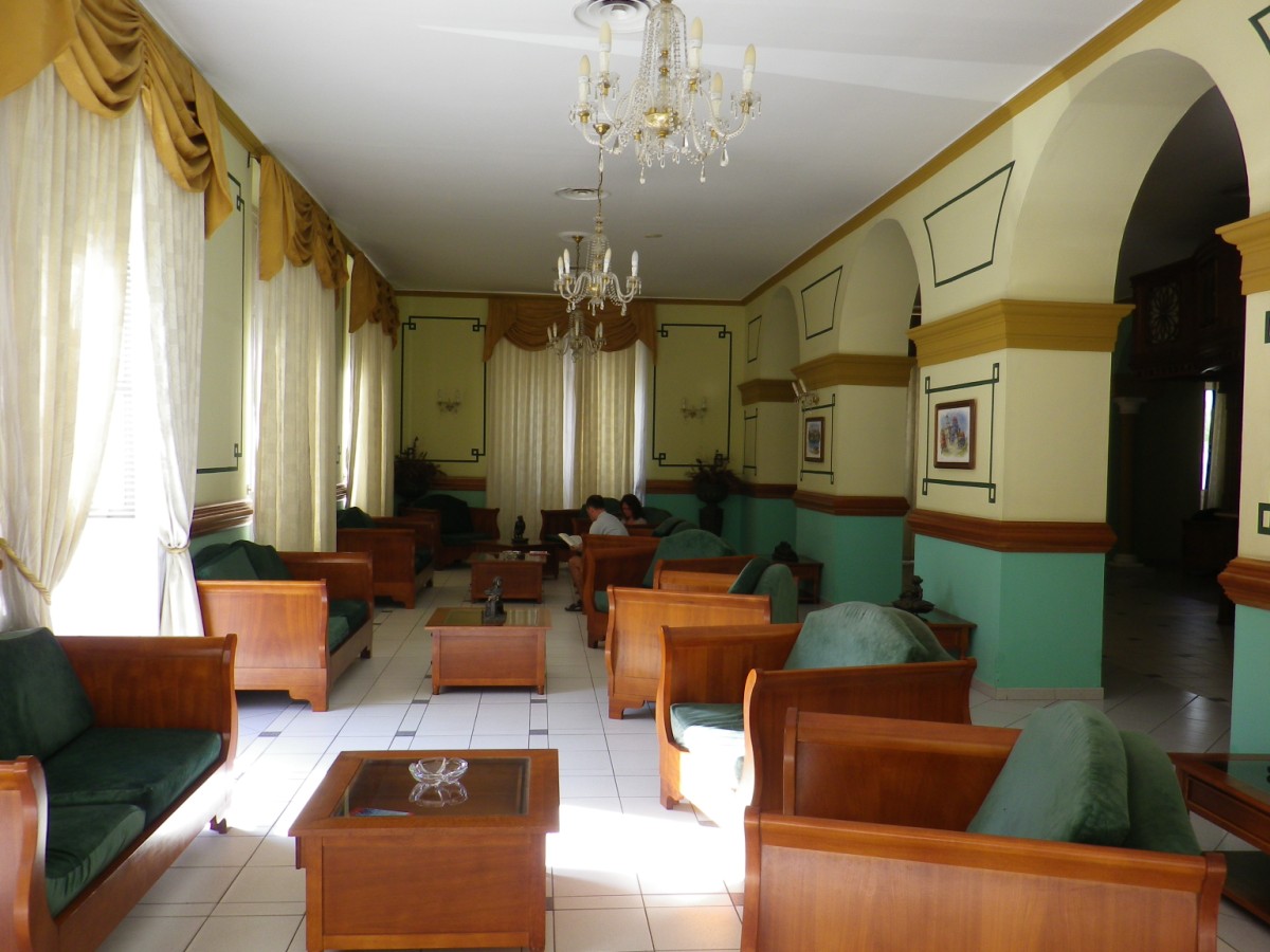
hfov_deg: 63.4
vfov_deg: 49.7
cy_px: 476
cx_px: 635
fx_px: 1027
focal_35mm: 28
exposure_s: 1/50
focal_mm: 5
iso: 80
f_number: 3.2
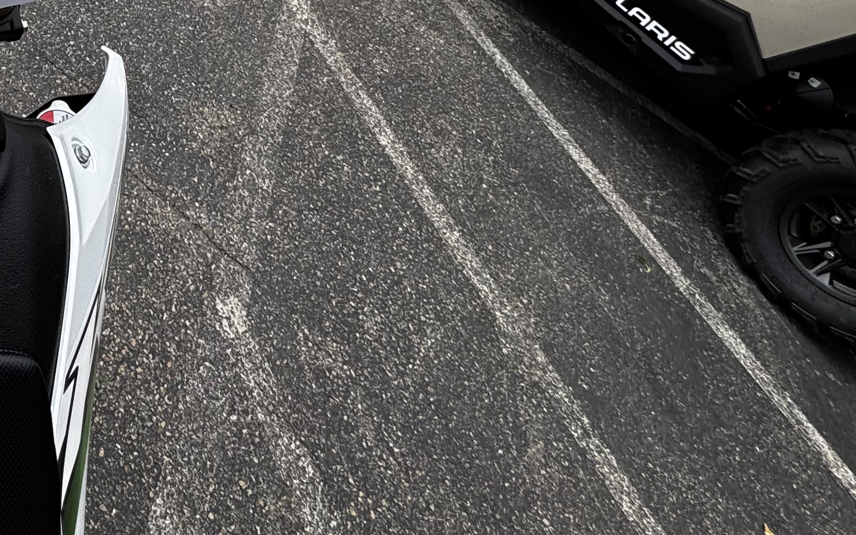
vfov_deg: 28.0
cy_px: -175
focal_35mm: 37
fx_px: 863
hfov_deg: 42.0
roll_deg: -29.3
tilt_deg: -30.7
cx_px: -81
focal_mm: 2.22
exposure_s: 1/416
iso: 40
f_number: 2.2
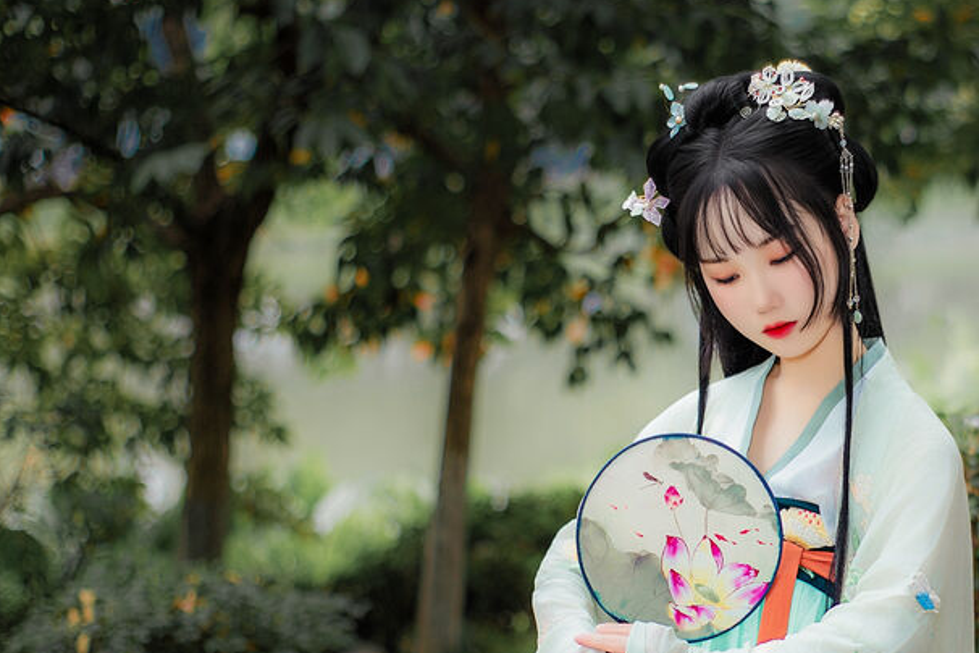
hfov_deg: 20.4
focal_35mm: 99
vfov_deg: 13.7
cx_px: 772
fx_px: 2692
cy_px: 535
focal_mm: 50
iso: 100
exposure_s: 1/125
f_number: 2.2
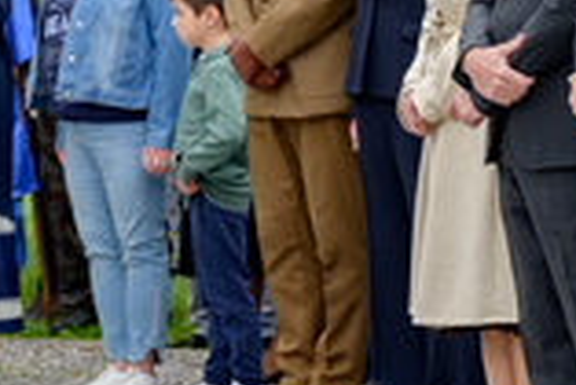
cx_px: 488
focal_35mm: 400
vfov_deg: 3.4
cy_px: 75
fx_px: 6406
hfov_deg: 5.1
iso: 800
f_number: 7.1
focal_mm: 140
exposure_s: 1/640
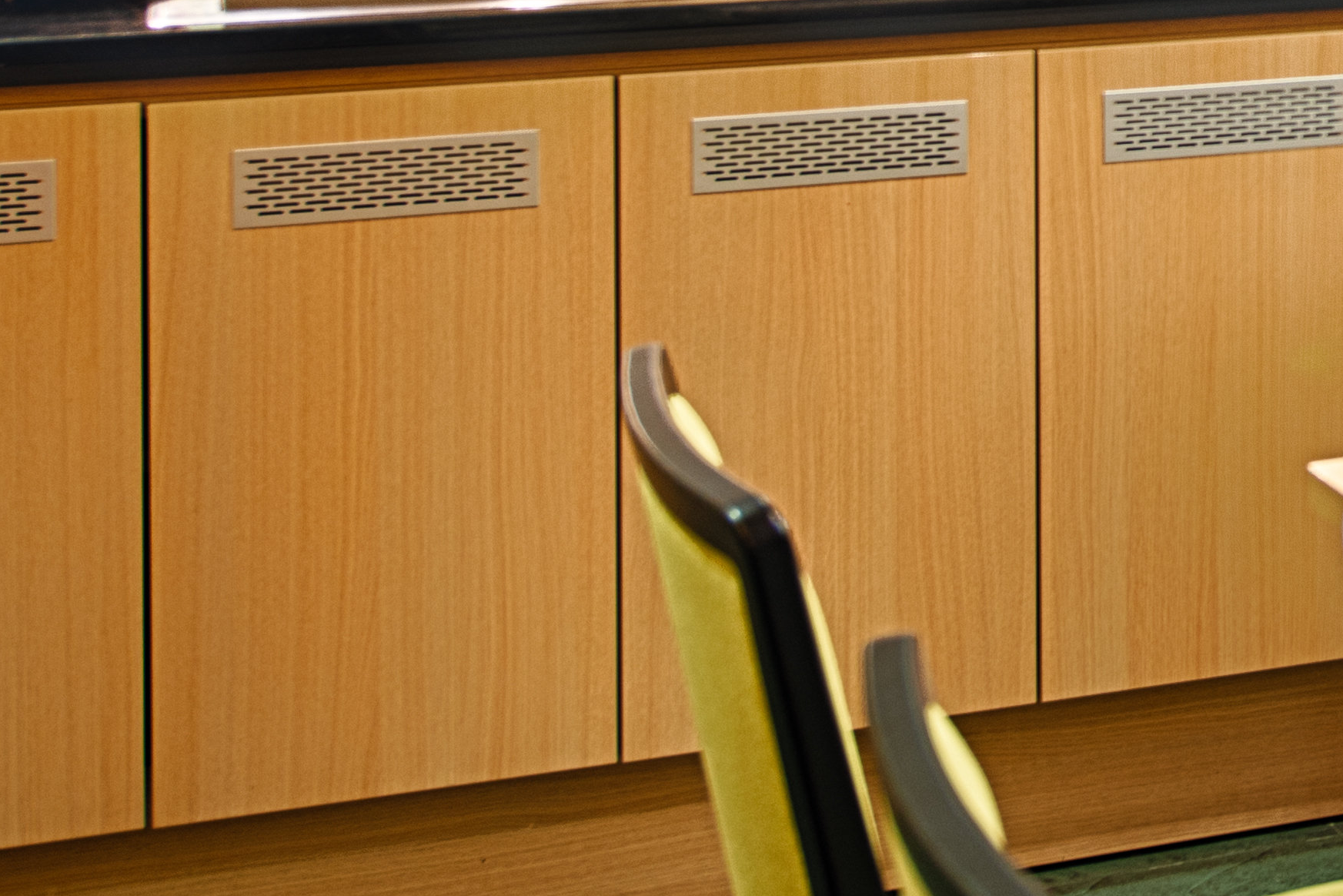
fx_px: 3619
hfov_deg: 18.5
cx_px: 2049
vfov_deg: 13.4
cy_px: -379
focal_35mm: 97
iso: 100
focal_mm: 23
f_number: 4
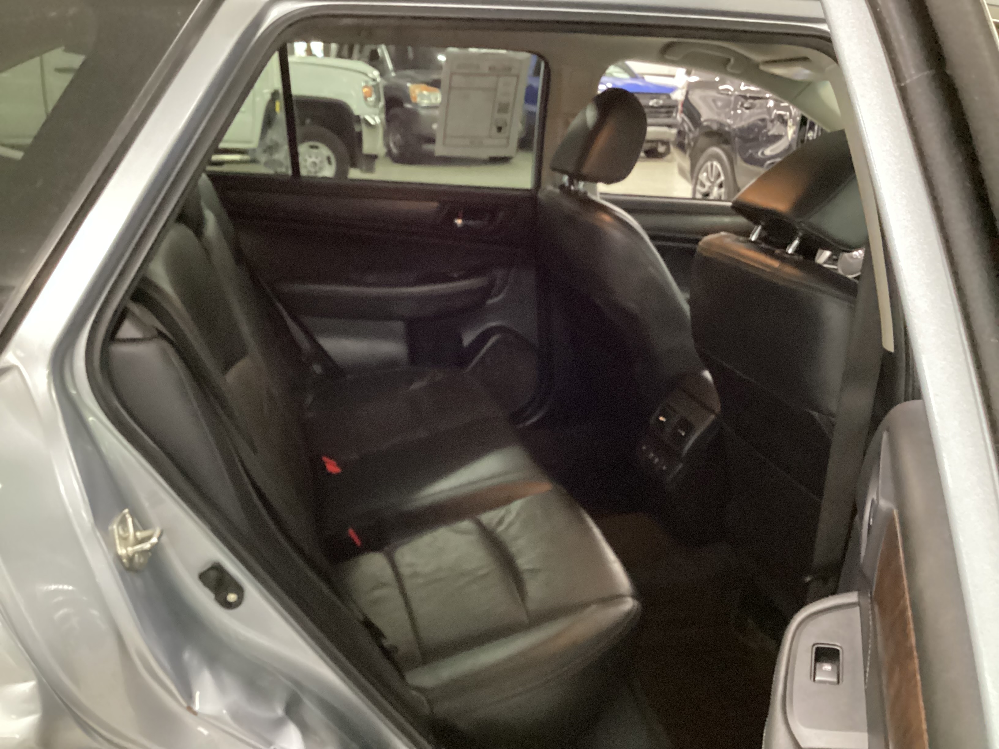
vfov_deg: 45.4
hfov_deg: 58.4
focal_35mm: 31
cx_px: 500
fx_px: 895
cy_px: 374
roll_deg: -1.1
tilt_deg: -18.8
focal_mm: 3.3
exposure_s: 1/20
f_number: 2.4
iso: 800
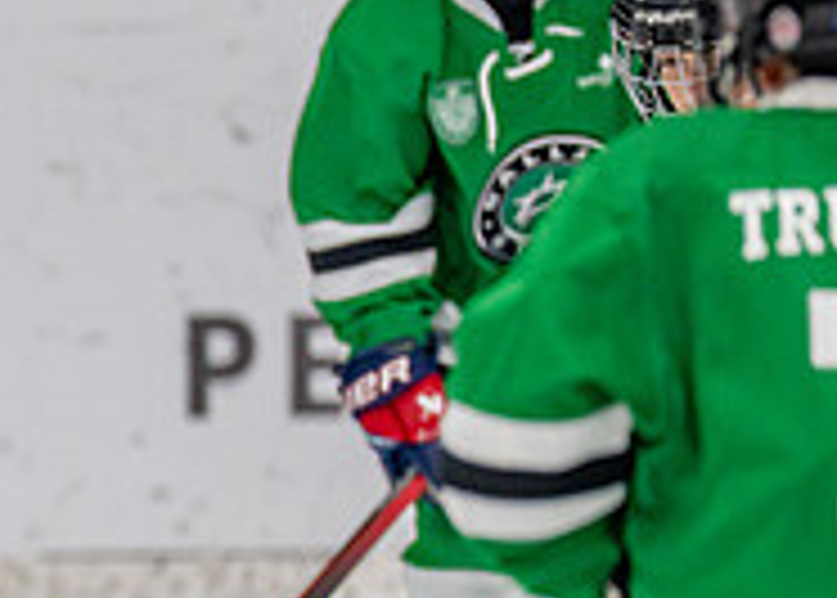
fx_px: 21378
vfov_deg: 1.6
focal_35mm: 899
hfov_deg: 2.2
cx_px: -679
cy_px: 510
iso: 800
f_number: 2.8
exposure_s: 1/1250
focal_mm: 200
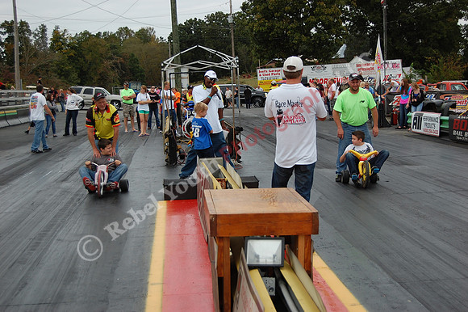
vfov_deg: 23.8
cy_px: 156
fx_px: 741
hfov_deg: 35.1
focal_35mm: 57
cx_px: 234
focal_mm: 38
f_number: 5
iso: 250
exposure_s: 1/1000
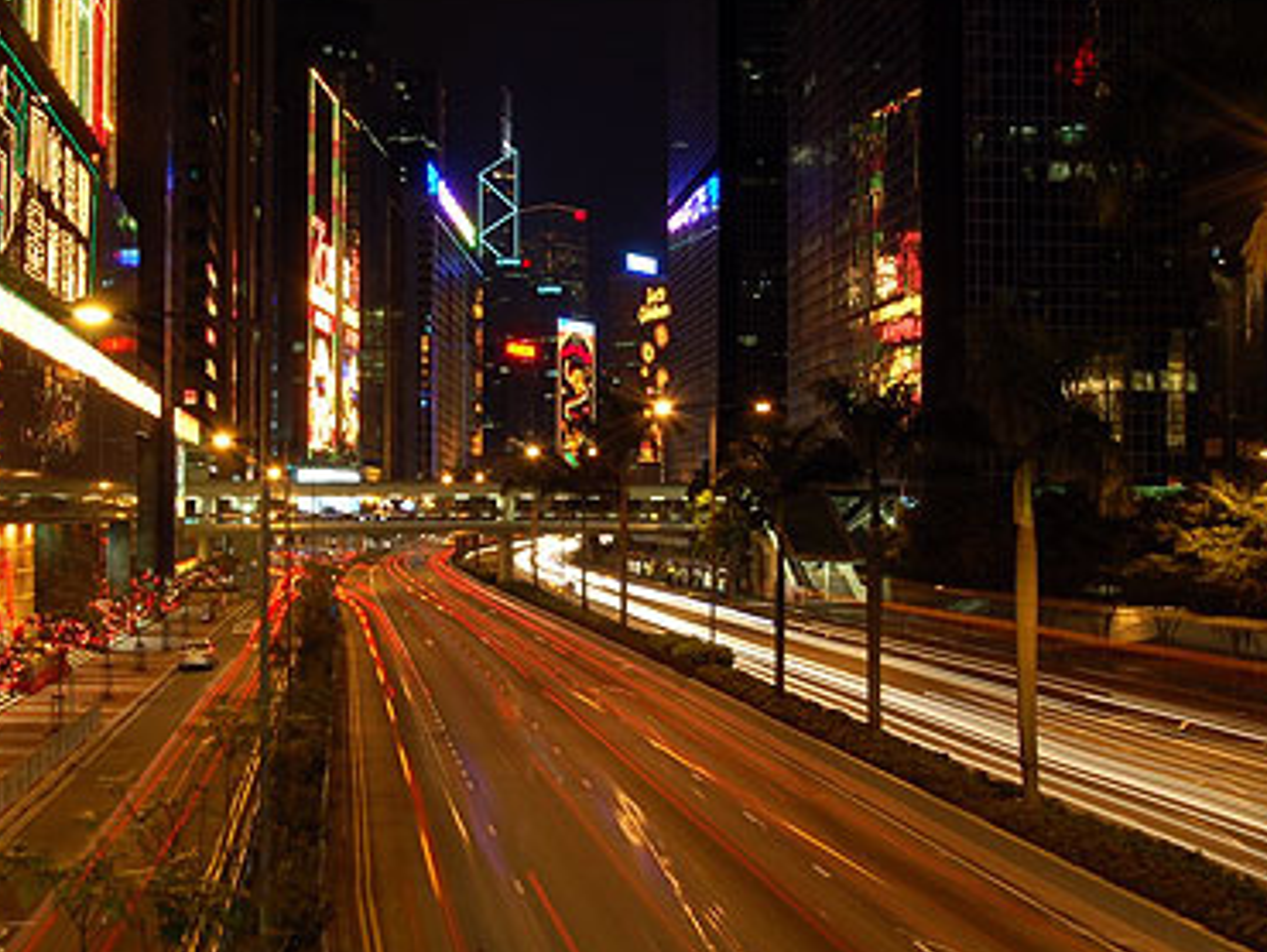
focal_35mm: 42
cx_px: 527
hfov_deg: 44.6
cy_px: 486
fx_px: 1538
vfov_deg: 34.4
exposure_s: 10
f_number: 25
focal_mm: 24
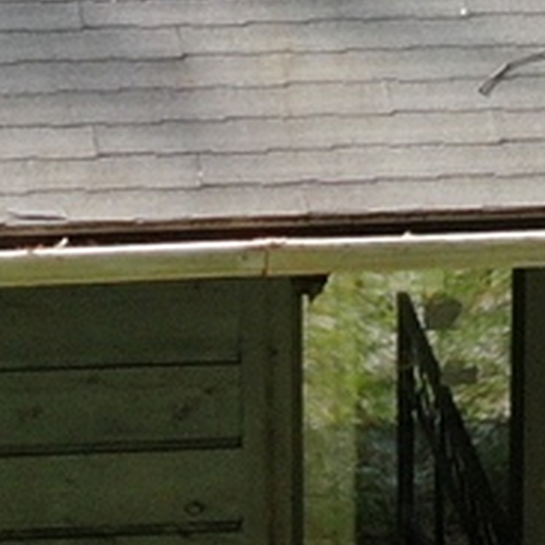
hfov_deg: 7.8
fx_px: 3972
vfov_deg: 7.8
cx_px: 223
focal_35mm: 223
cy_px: -42
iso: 100
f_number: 2.8
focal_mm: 4.39
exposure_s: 1/200
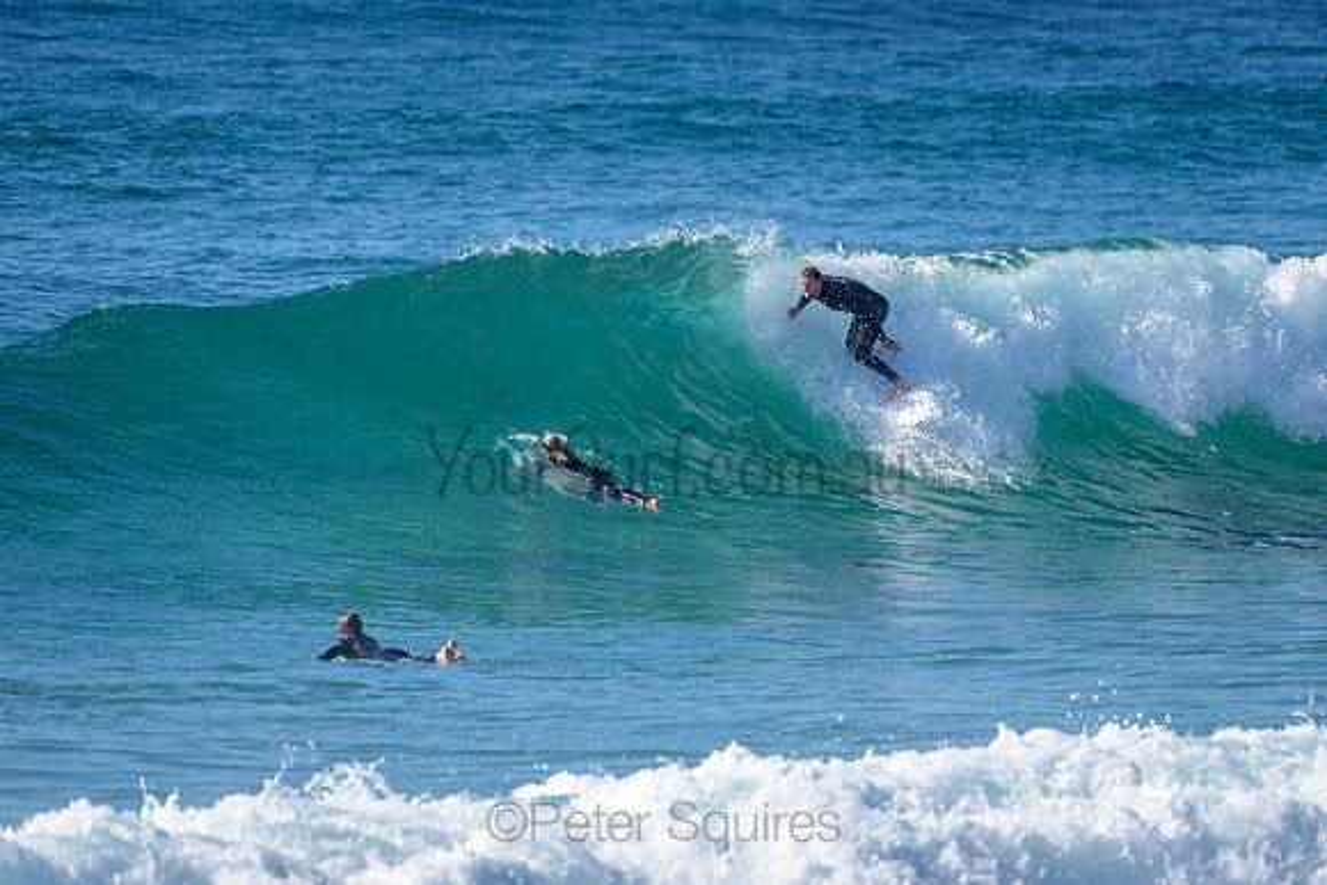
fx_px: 22593
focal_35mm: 613
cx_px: 813
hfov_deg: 3.4
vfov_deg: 2.2
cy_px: 374
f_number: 5.6
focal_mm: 500
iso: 140
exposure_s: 1/2000
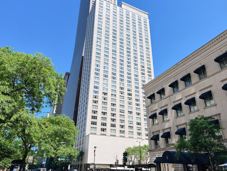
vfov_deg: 53.1
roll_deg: +0.0
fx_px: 170
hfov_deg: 67.3
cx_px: 114
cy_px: 86
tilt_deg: +26.6
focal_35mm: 26
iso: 50
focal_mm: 5.7
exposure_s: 1/2123
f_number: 1.5
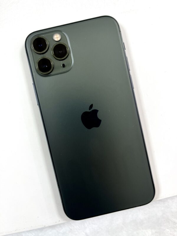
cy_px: 118
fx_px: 177
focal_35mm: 26
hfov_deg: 53.1
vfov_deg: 67.3
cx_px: 88
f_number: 1.6
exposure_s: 1/120
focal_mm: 5.1
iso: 100
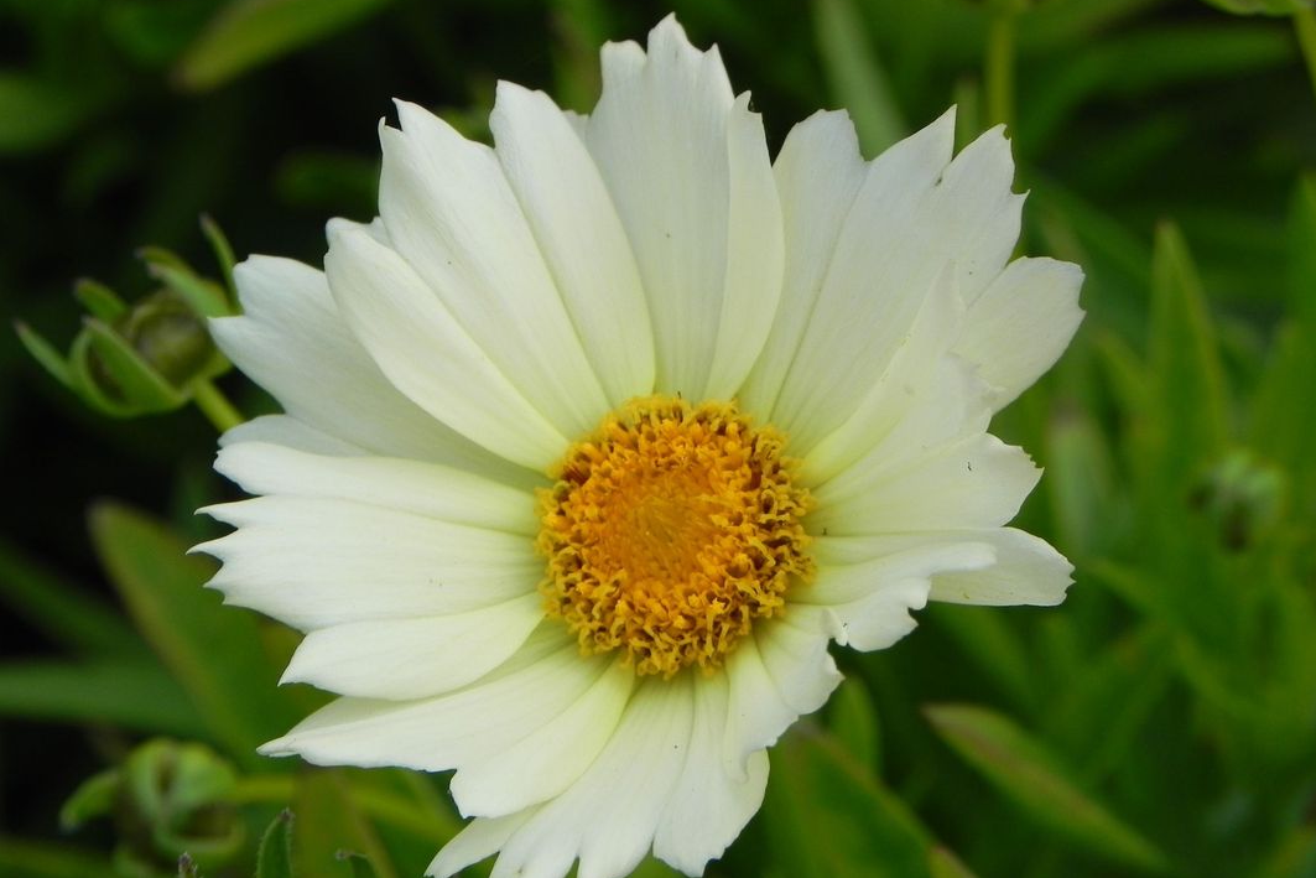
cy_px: 477
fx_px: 7019
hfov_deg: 10.7
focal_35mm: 192
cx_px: 659
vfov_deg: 7.2
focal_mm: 32.7
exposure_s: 1/1000
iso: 160
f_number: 5
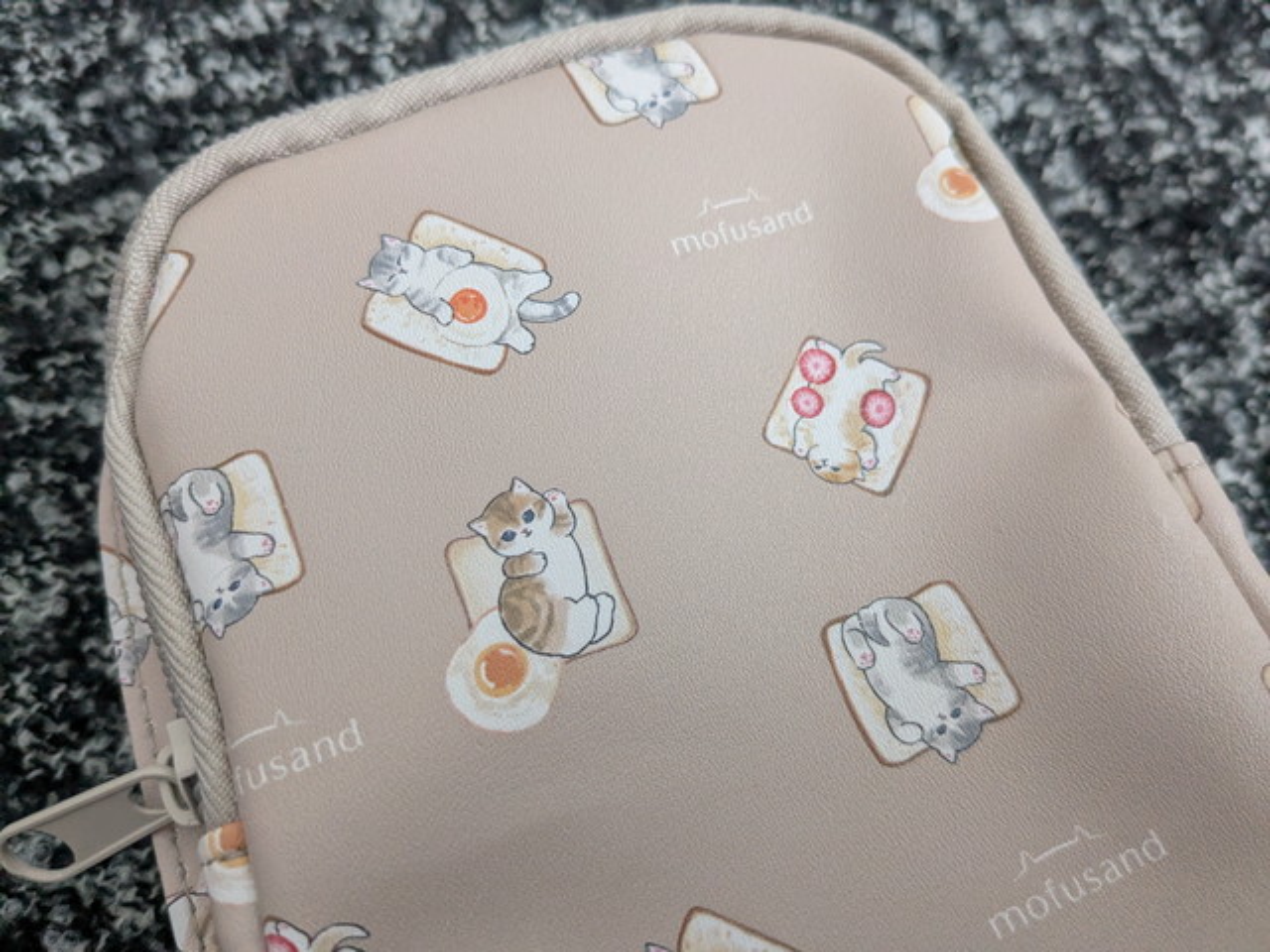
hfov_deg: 65.3
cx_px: 635
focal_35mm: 27
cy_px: 476
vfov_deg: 51.4
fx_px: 991
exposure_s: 1/100
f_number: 1.73
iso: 738
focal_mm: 4.38
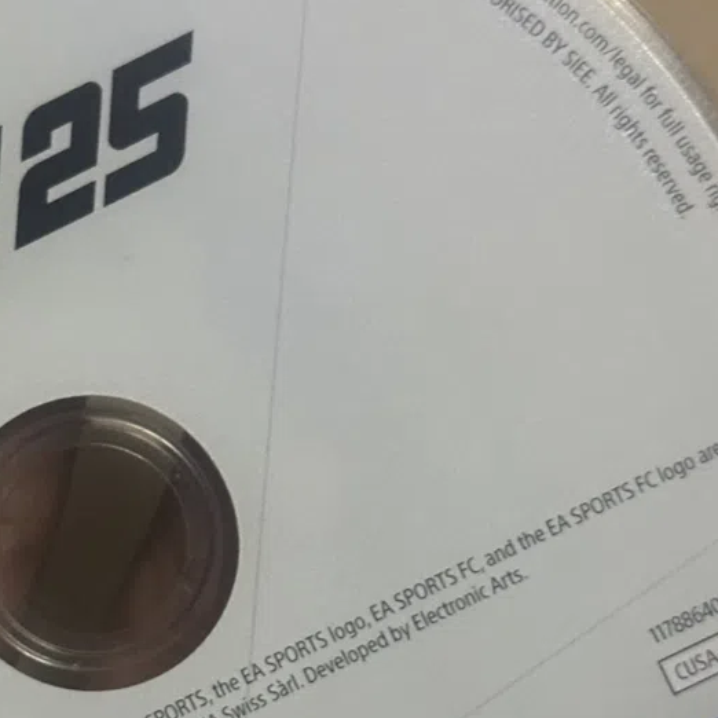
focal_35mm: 111
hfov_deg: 15.6
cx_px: 118
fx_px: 2605
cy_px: 499
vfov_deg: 15.7
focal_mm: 6.86
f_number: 1.78
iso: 500
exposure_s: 1/25
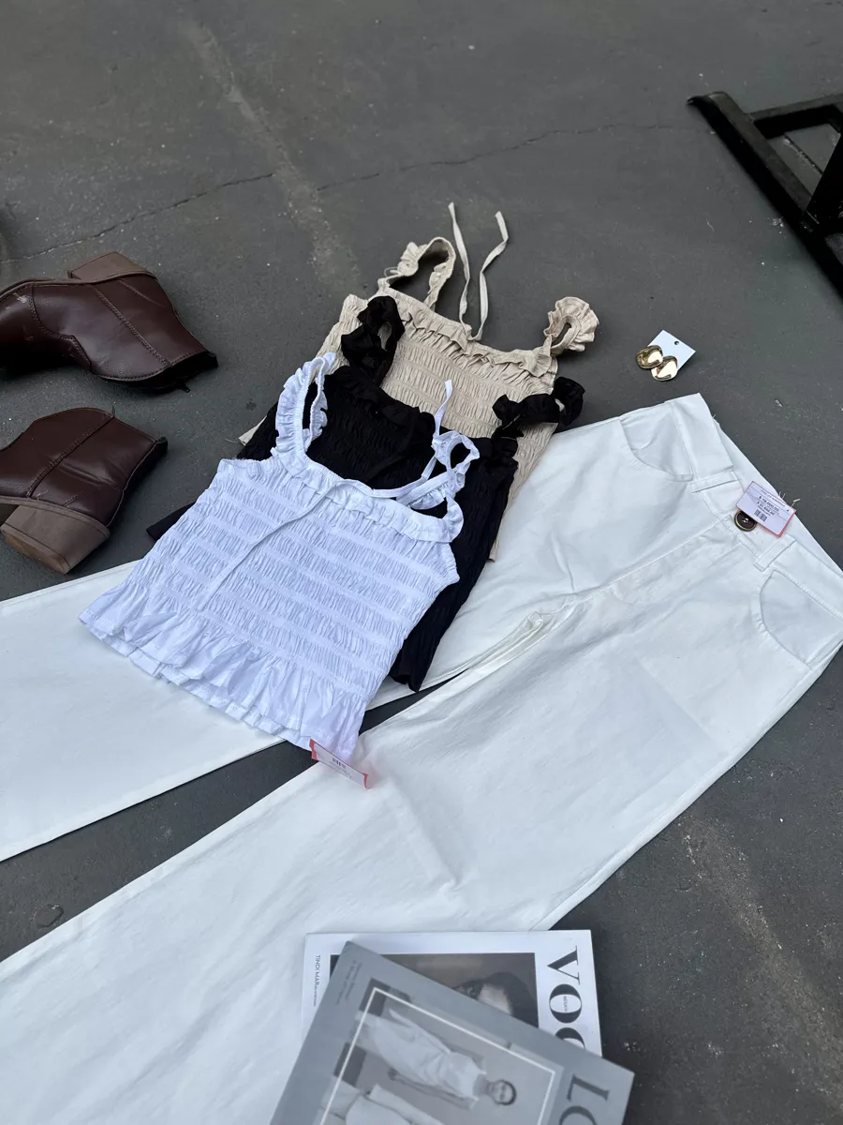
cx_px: 422
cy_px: 562
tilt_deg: -63.5
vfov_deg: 71.6
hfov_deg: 56.8
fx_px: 779
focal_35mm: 24
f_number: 1.78
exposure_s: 1/50
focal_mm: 6.86
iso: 125
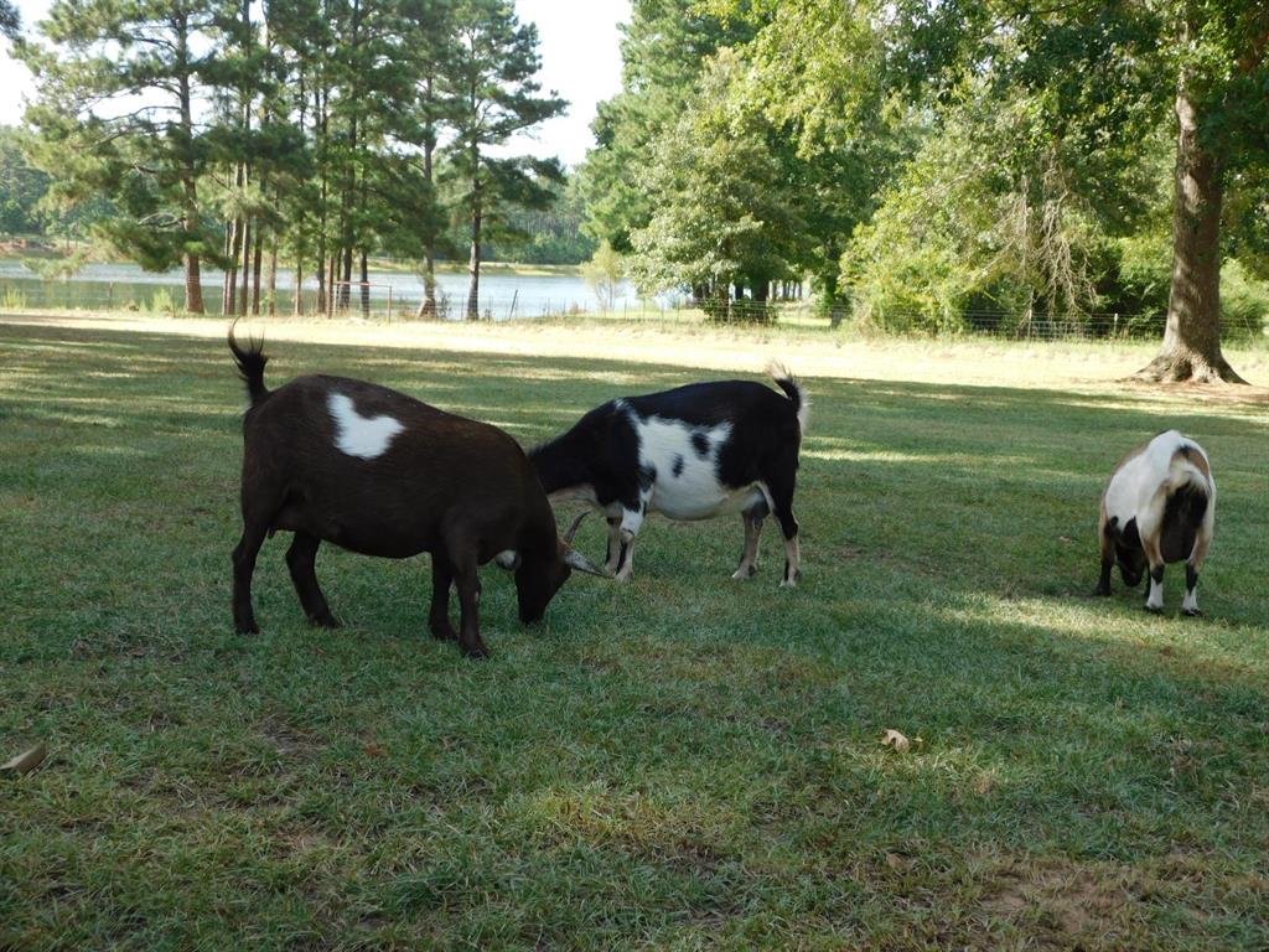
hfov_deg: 42.1
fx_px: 1650
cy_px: 476
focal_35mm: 45
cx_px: 634
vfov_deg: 32.2
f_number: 3.7
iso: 125
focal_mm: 8
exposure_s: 1/200
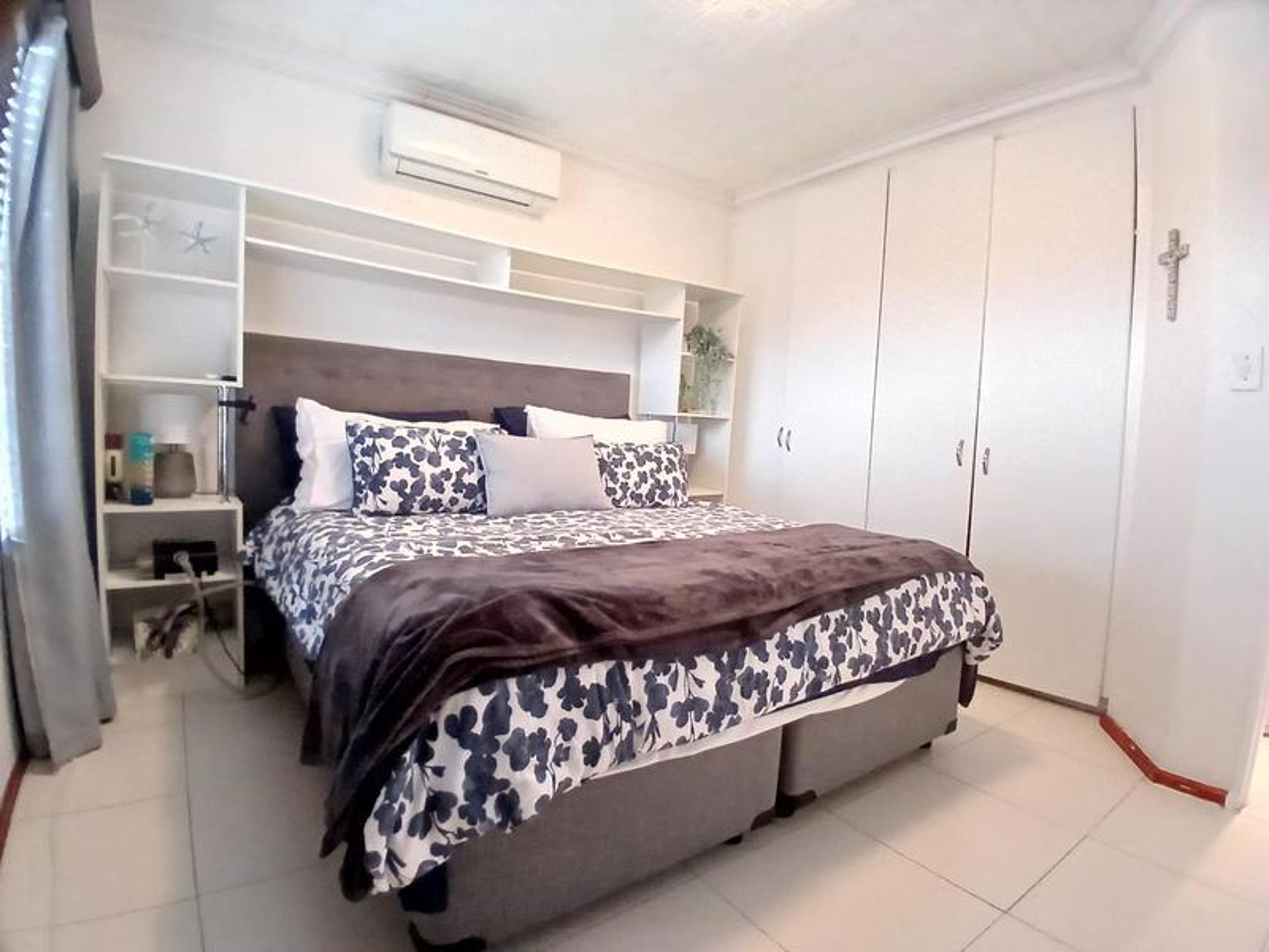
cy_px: 476
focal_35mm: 17
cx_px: 634
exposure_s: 1/20
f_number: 2.2
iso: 500
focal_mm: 1.4
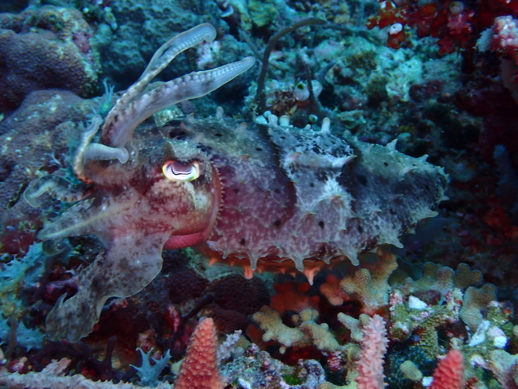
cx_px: 259
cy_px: 194
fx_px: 658
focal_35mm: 44
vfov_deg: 32.9
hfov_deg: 42.9
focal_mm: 7.84
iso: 200
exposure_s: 1/160
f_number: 4
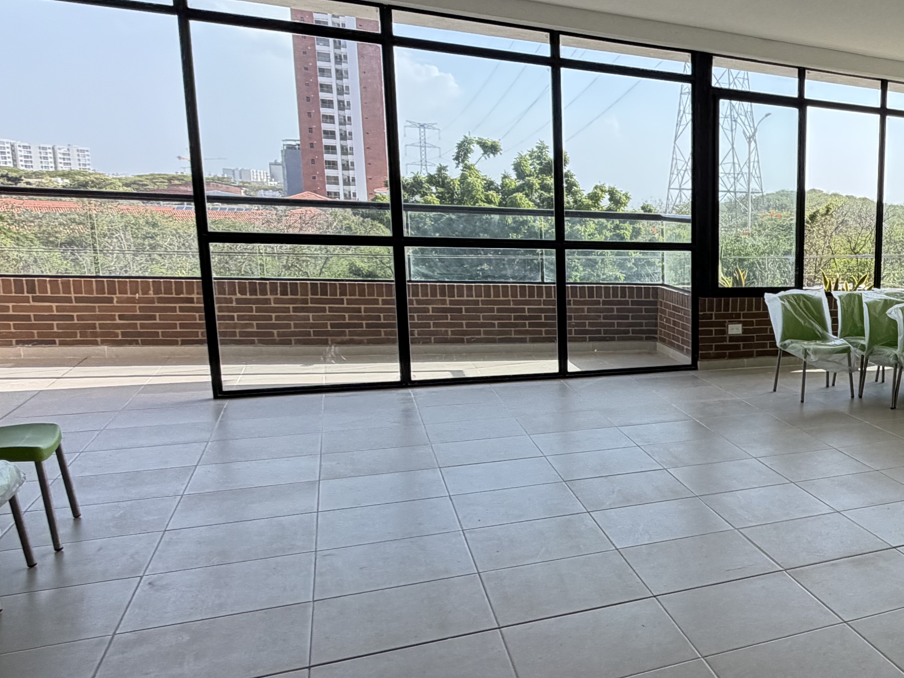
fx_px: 888
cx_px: 946
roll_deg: -2.1
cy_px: 361
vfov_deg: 41.8
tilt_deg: -9.4
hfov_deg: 44.1
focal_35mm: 34
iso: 50
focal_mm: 2.22
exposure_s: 1/502
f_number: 2.2
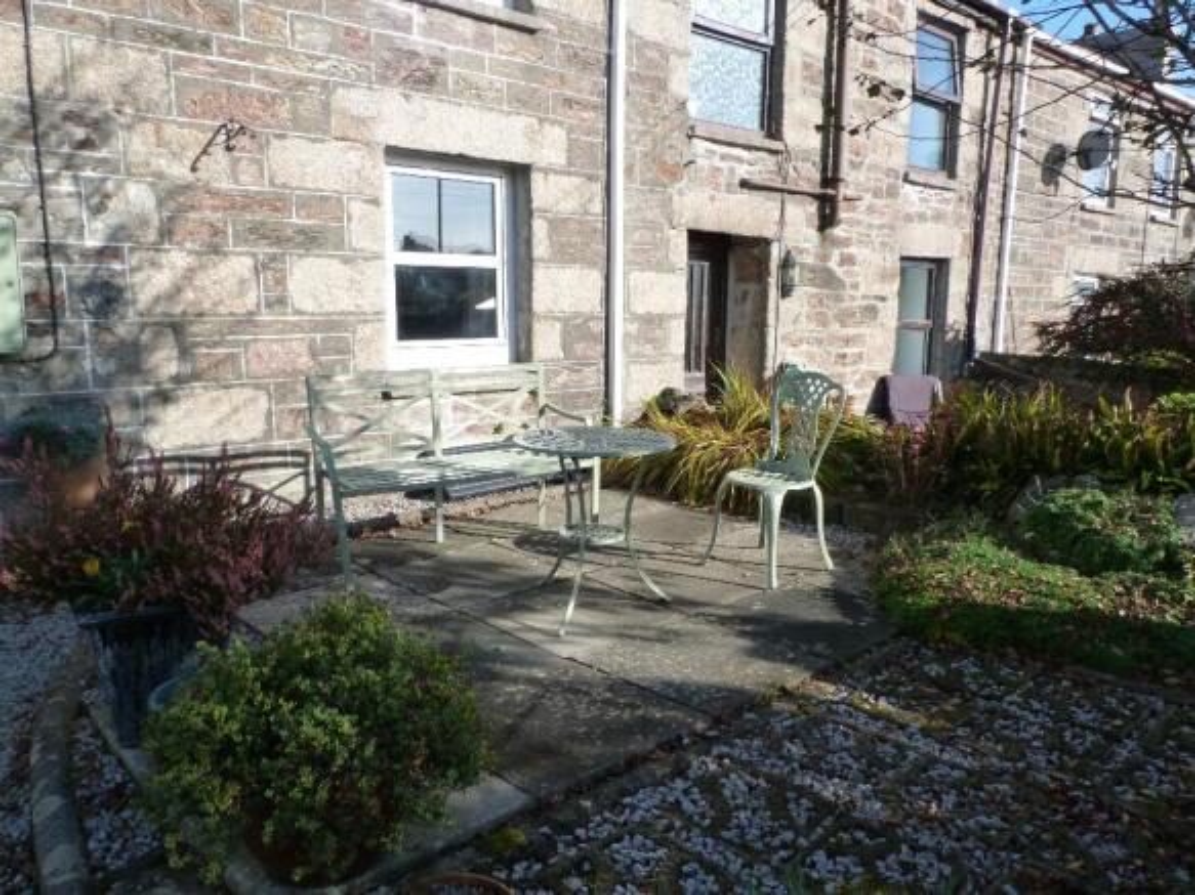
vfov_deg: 54.9
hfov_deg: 69.4
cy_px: 448
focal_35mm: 25
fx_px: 863
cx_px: 598
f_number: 5
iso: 125
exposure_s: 1/200
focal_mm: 4.5
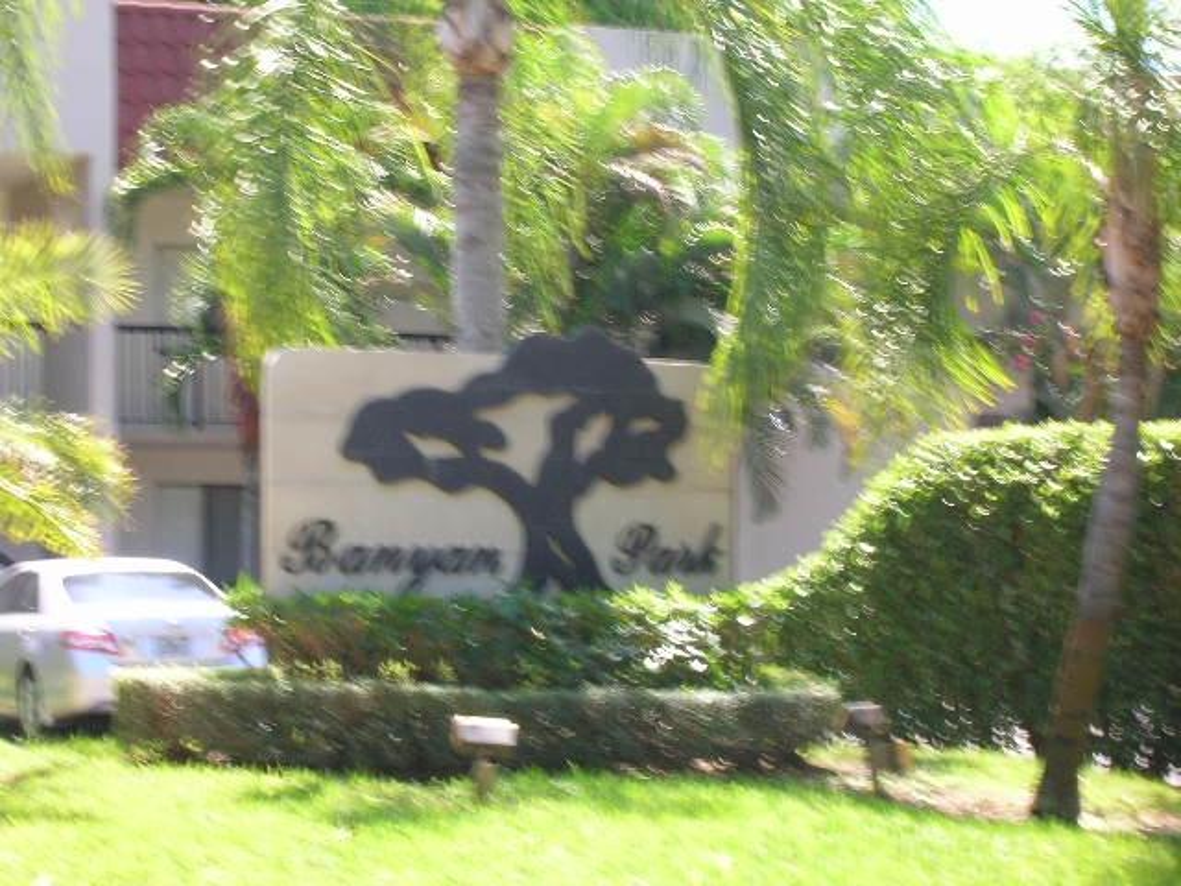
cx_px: 590
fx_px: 3480
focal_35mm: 102
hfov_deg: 19.3
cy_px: 443
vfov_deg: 14.5
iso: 50
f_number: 8.2
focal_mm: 17.1
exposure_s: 1/15.1
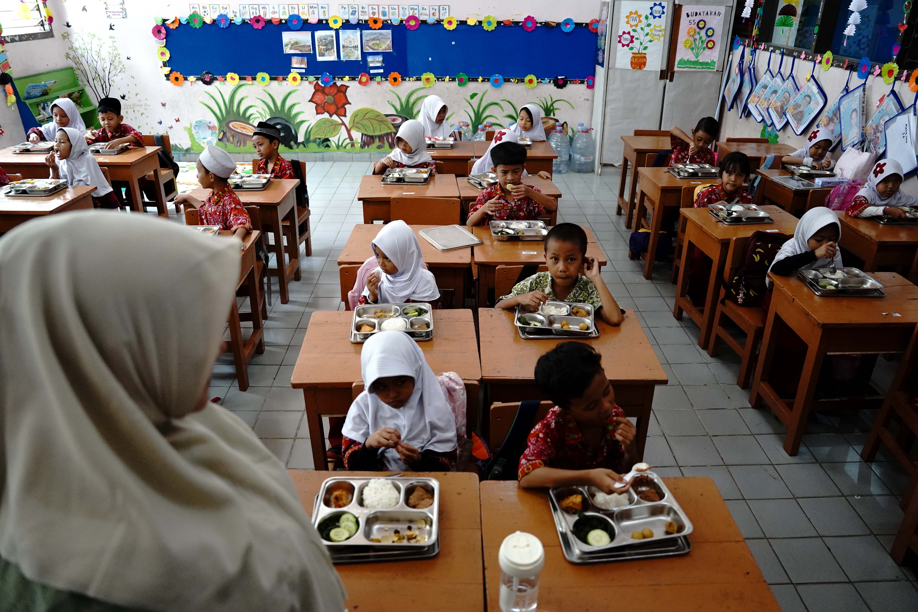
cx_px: 459
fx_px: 612
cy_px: 306
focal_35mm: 24
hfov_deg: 73.7
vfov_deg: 53.1
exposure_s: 1/320
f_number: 2.8
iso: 6400
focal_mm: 24
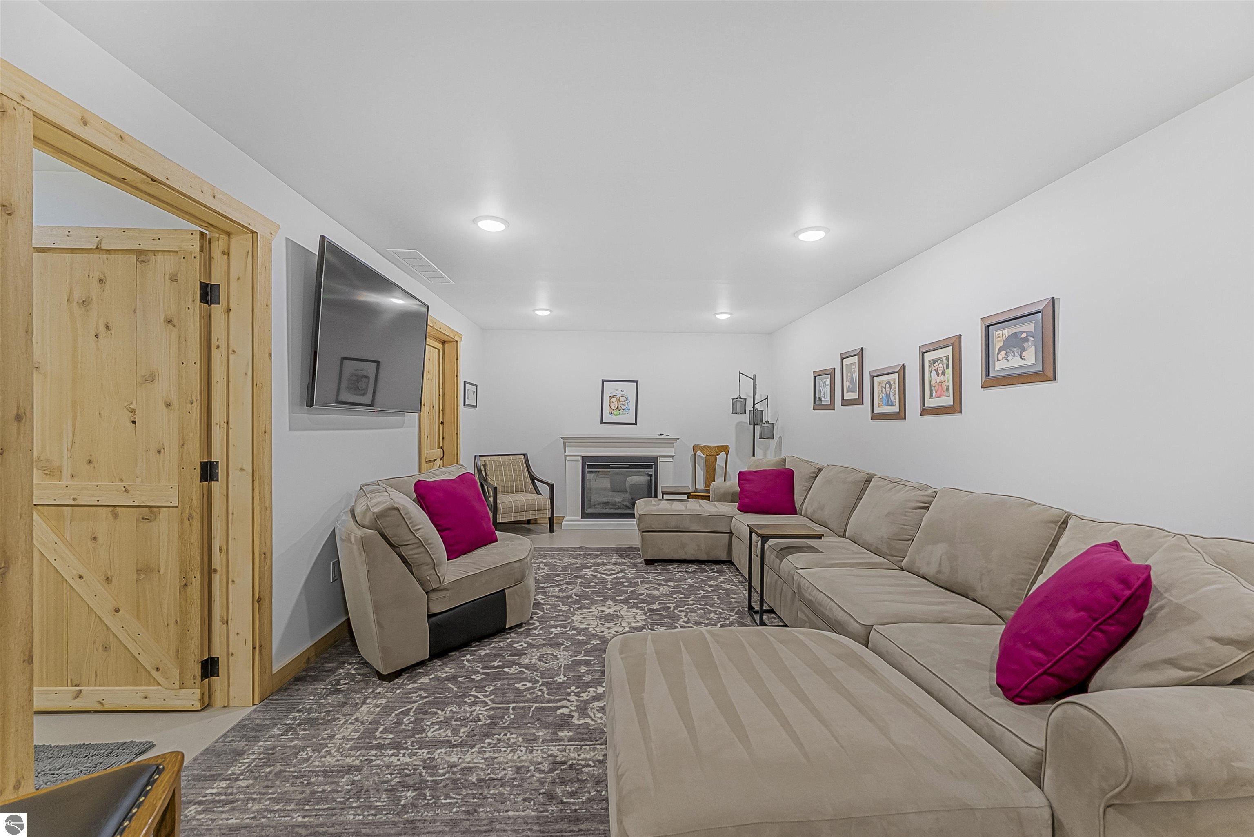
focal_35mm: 15
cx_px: 627
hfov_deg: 101.5
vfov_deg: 78.5
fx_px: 512
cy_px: 418
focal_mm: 14.7
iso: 1600
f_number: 6.3
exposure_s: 1/15
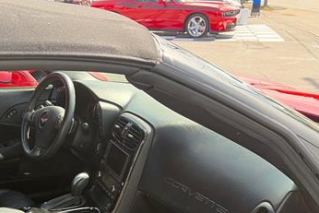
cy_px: 214
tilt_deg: -25.1
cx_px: 92
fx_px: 443
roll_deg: +2.3
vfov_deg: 25.6
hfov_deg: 38.9
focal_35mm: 50
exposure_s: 1/402
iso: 64
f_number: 1.6
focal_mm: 5.96
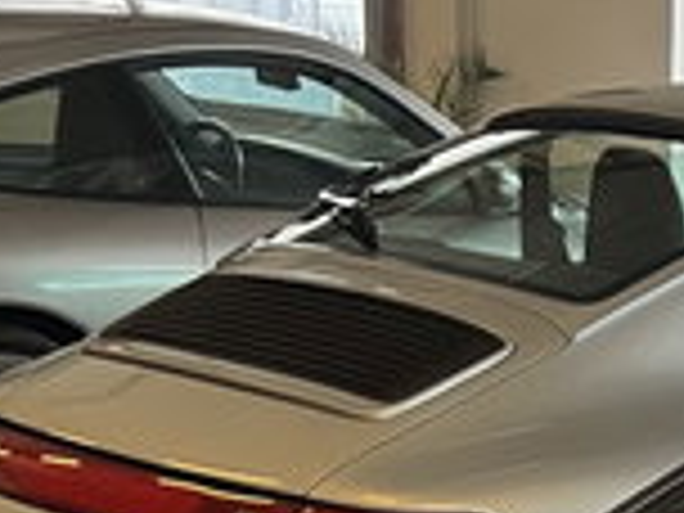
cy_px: 1040
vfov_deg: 10.4
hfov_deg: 13.7
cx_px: 1152
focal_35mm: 131
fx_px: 2589
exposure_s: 1/50
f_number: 1.6
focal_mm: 5.1
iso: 80
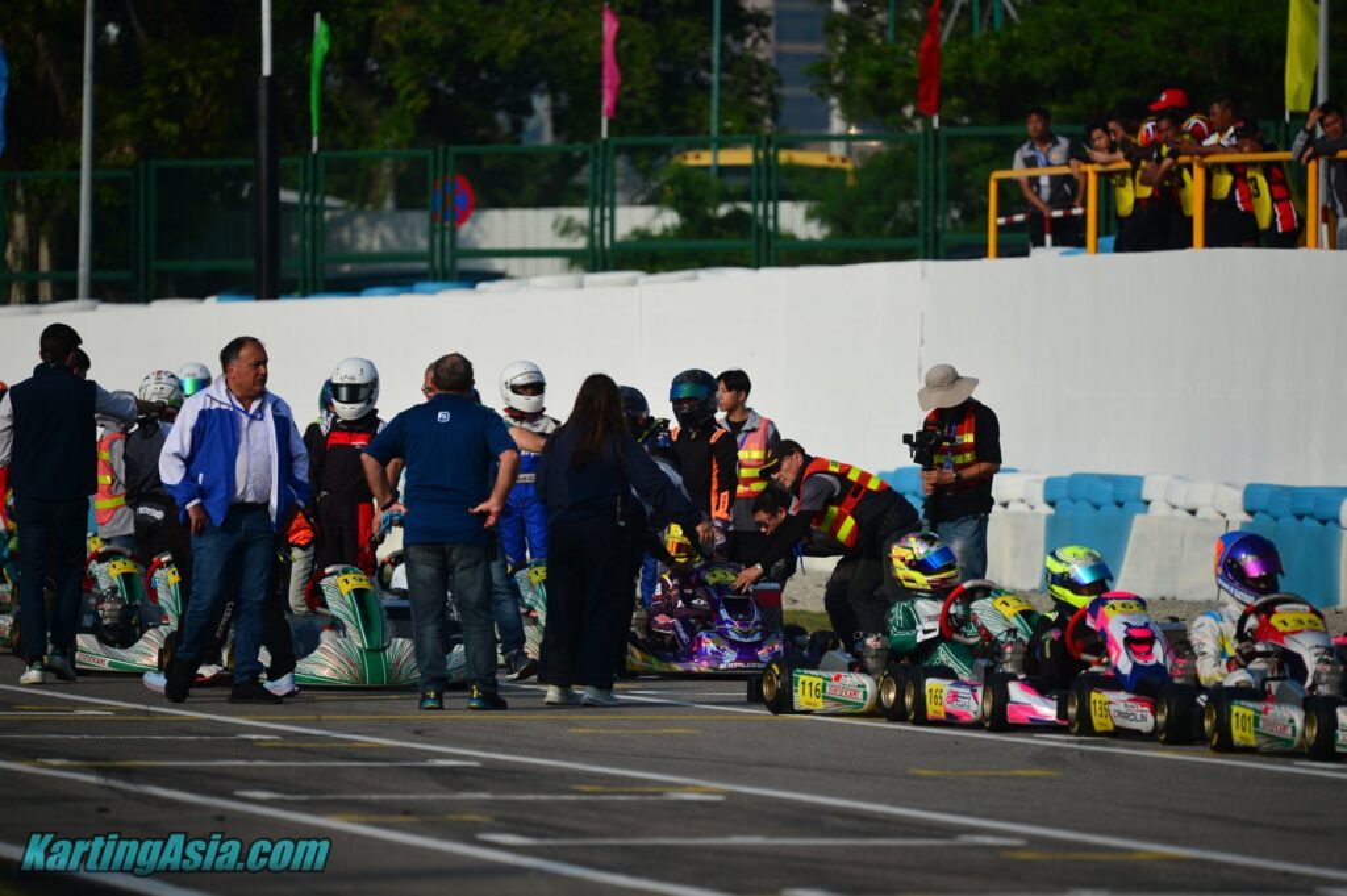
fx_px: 11216
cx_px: 674
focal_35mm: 300
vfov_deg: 4.6
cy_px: 448
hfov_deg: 6.9
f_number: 4
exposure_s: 1/2000
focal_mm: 300
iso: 125
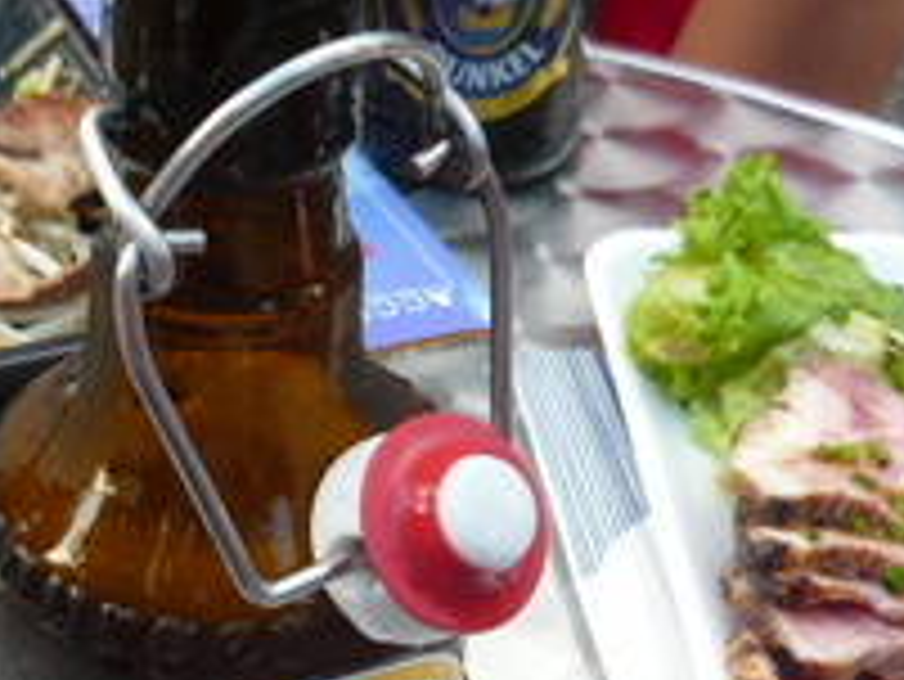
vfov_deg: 21.3
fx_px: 1803
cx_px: 216
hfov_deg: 27.7
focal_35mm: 69
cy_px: 340
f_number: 2.8
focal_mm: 5.5
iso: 100
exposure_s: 1/80
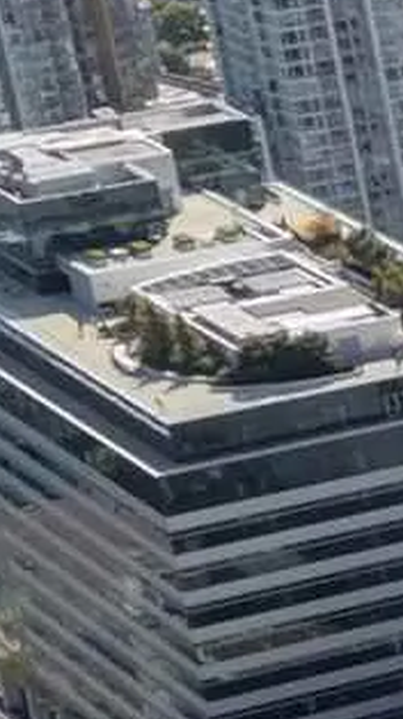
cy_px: 1028
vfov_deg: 8.3
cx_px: 2459
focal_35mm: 256
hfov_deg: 3.9
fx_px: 4876
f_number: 1.8
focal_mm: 8.67
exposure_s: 1/100
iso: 200
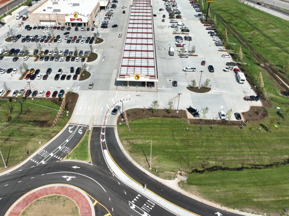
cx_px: 124
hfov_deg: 56.6
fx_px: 267
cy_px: 106
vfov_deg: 44.1
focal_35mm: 32
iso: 100
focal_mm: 12.29
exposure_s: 1/2500
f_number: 2.8
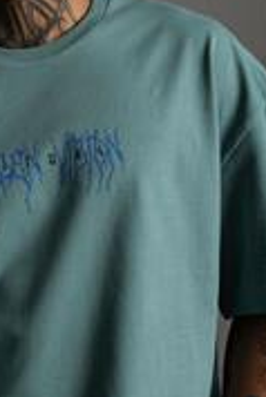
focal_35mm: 115
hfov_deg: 11.4
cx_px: -148
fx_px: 1272
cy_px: 155
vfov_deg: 17.8
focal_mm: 23.3
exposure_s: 1/160
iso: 160
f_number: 5
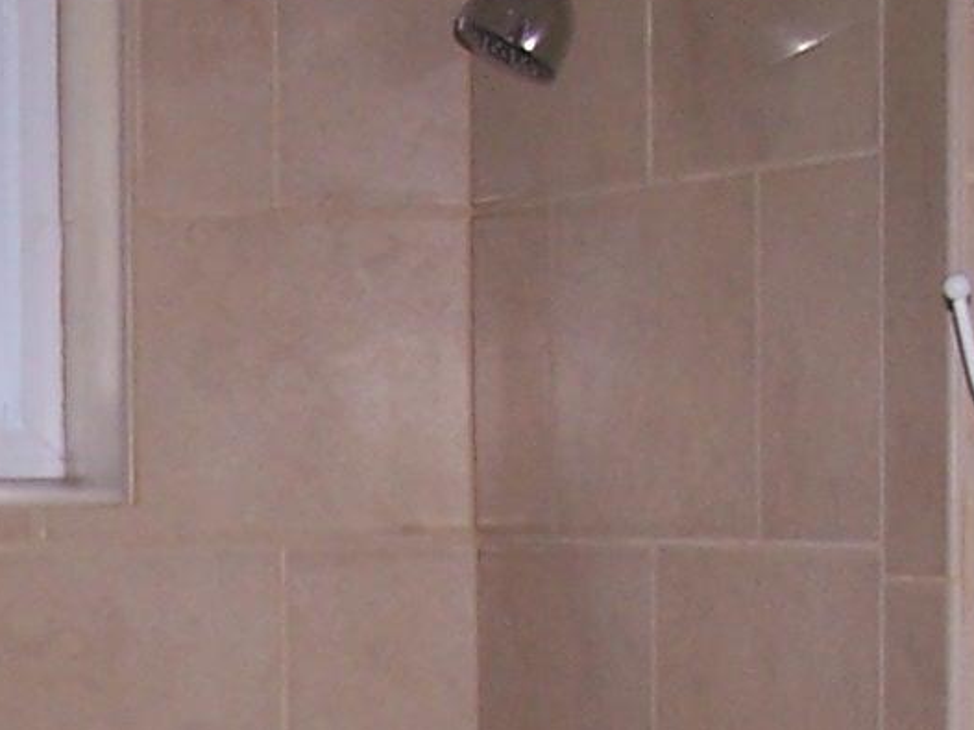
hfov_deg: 10.3
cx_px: -218
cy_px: 1066
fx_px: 5289
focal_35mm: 188
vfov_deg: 7.8
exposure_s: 1/60
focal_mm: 7.1
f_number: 2.8
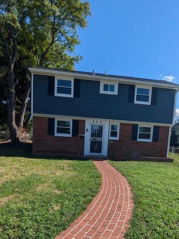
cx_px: 100
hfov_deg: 53.0
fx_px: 179
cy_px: 165
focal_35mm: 26
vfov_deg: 65.0
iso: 49
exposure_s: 1/2160
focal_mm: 2.35
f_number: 2.2
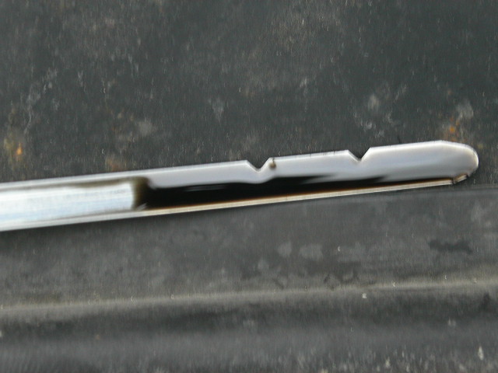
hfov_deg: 17.3
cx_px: 249
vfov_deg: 13.0
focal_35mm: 114
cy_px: 186
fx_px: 1640
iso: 200
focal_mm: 23.4
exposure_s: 1/20
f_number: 4.7
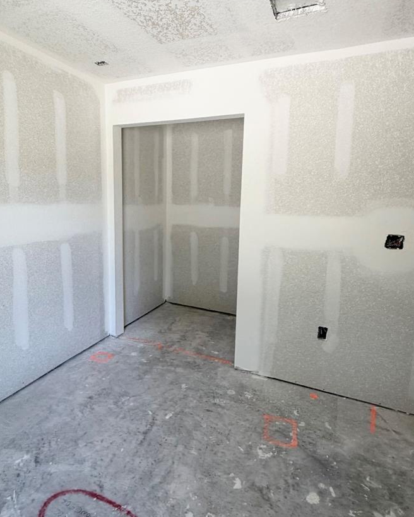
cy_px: 240
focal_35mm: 20
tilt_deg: -6.3
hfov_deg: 68.1
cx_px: 200
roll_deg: -1.6
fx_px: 306
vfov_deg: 80.2
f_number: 2.2
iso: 100
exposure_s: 1/121
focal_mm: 2.22
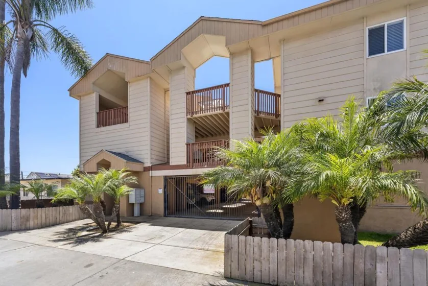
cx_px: 214
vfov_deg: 73.8
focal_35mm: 16
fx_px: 190
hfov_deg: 96.7
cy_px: 143
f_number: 8
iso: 500
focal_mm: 16
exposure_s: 1/400
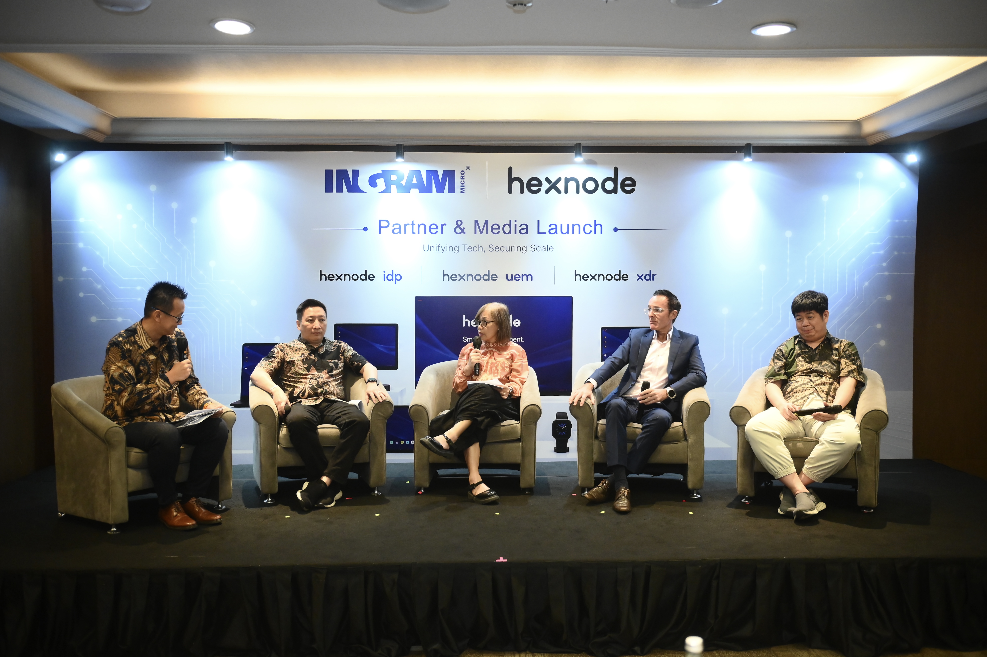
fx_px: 932
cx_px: 494
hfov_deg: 55.8
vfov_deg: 38.8
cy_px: 328
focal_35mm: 34
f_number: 2.8
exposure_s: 1/200
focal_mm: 34
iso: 4000
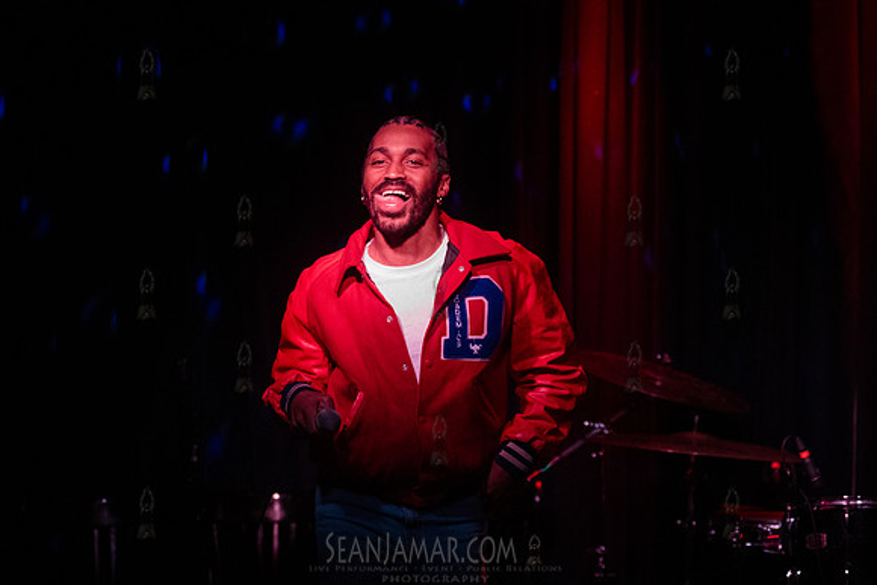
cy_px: 237
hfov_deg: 17.0
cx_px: 430
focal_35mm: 120
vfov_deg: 11.4
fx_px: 2927
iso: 8000
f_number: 2.8
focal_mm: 92
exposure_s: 1/250
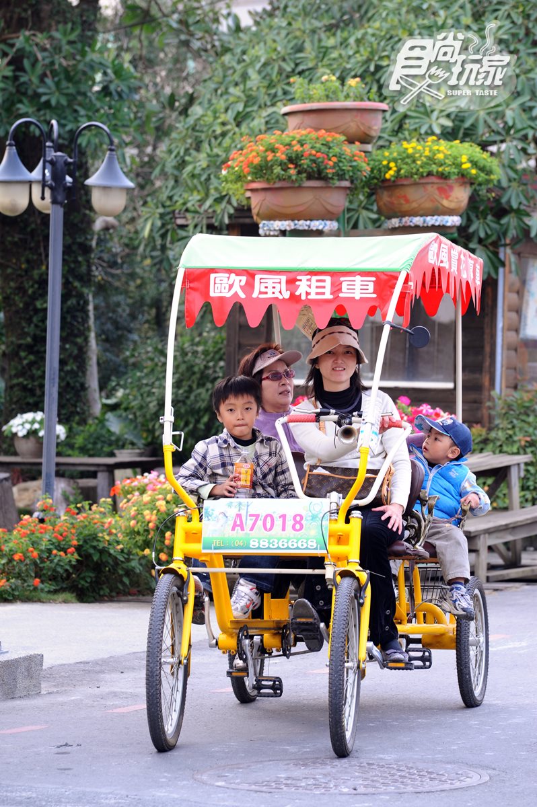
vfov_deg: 12.8
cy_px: 404
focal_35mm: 160
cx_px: 268
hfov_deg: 8.6
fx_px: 3586
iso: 400
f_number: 8
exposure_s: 1/125
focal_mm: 160
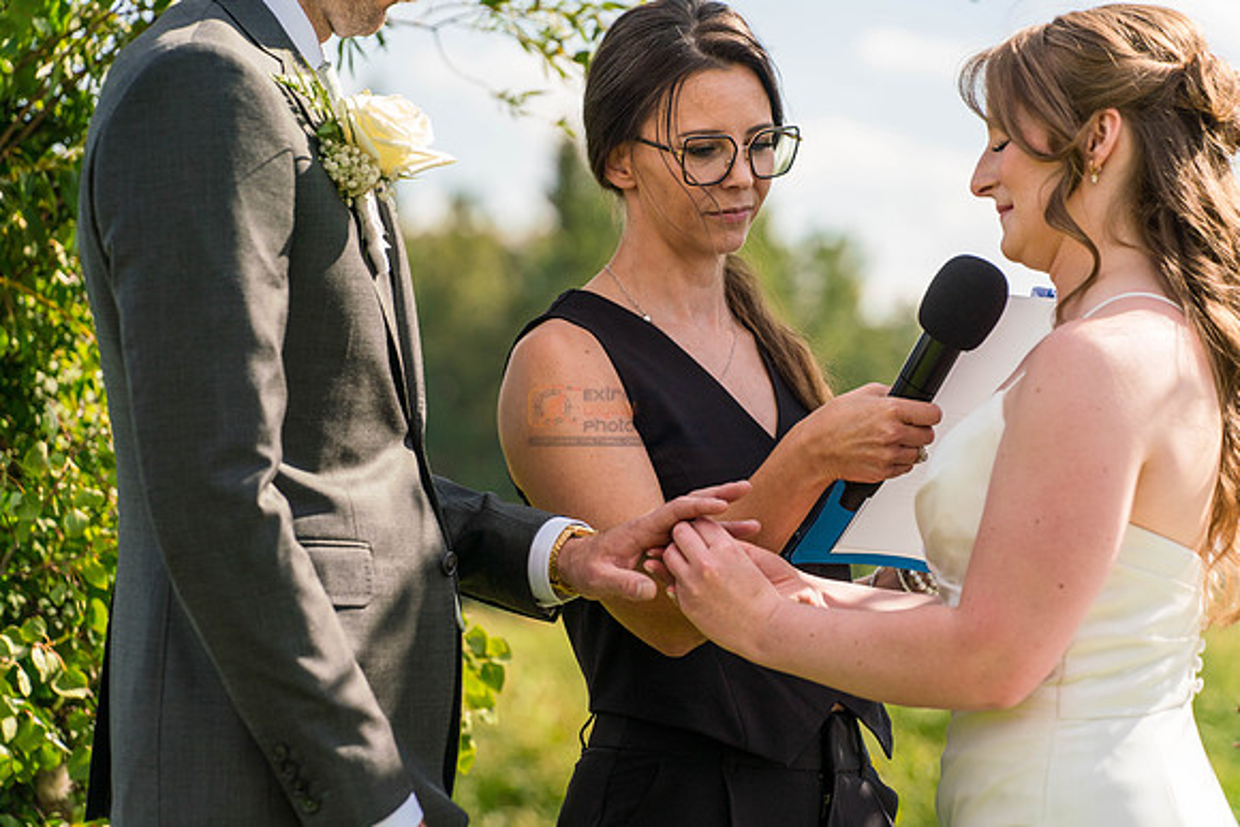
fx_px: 4651
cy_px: 414
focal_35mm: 135
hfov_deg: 15.2
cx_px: 620
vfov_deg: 10.2
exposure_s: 1/1600
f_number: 4.5
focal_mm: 135
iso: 400
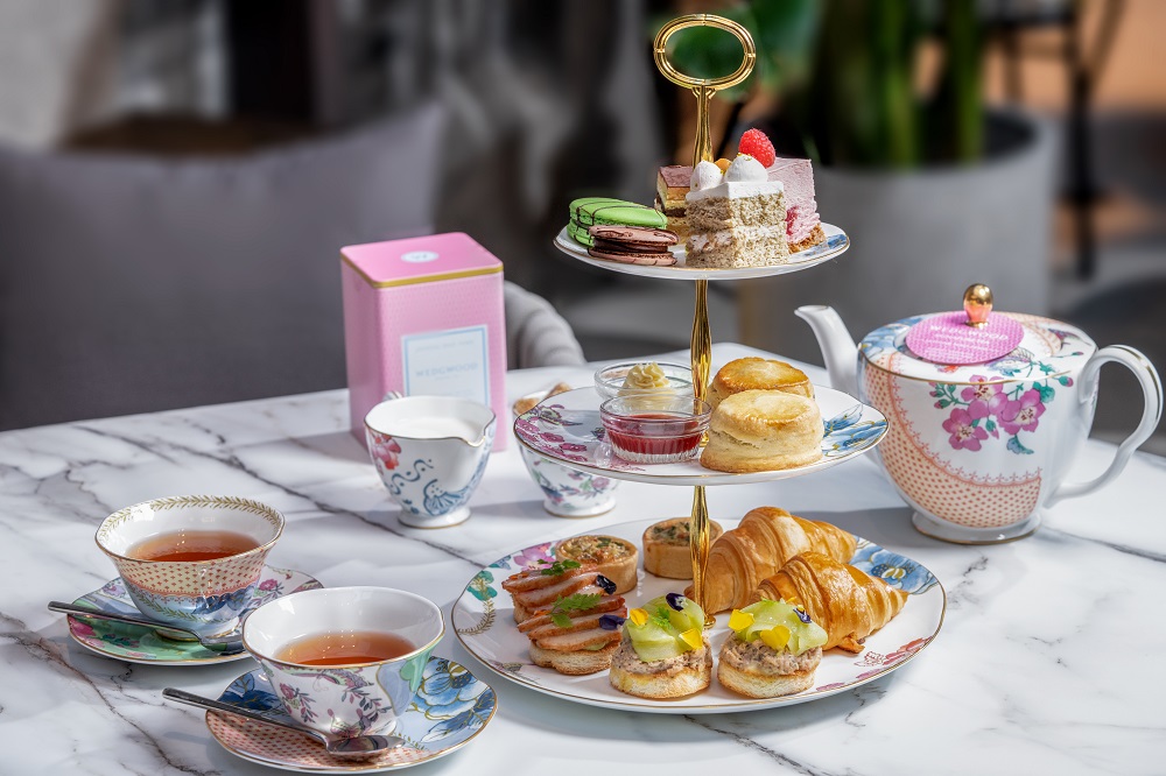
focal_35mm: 90
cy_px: 388
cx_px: 583
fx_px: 2914
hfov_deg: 22.6
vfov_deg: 15.2
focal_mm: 90
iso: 500
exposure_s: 1/50
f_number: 6.3
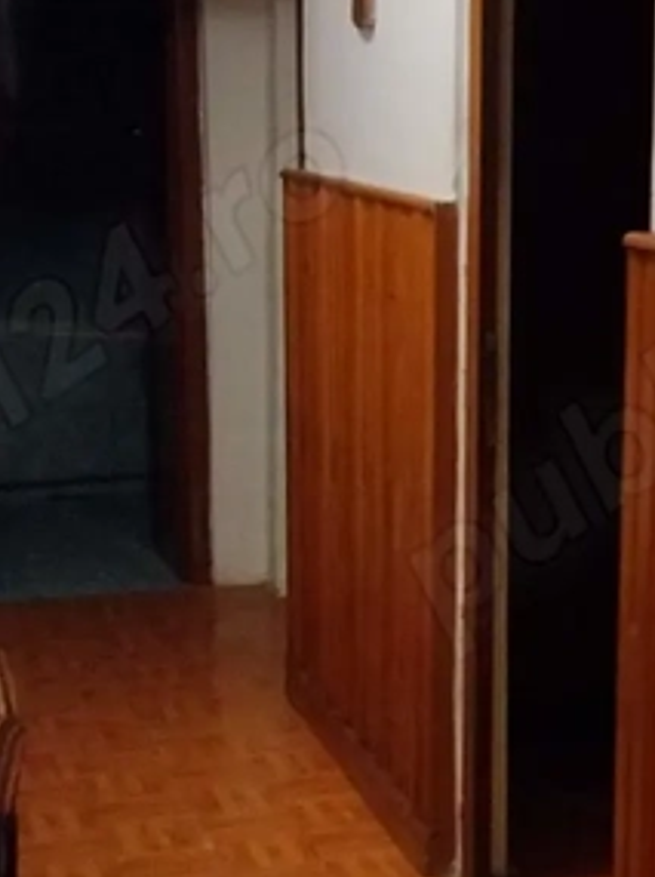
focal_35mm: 75
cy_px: 542
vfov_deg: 26.0
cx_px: 1092
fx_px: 1896
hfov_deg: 17.0
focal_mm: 1.65
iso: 260
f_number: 2.2
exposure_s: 1/16.7
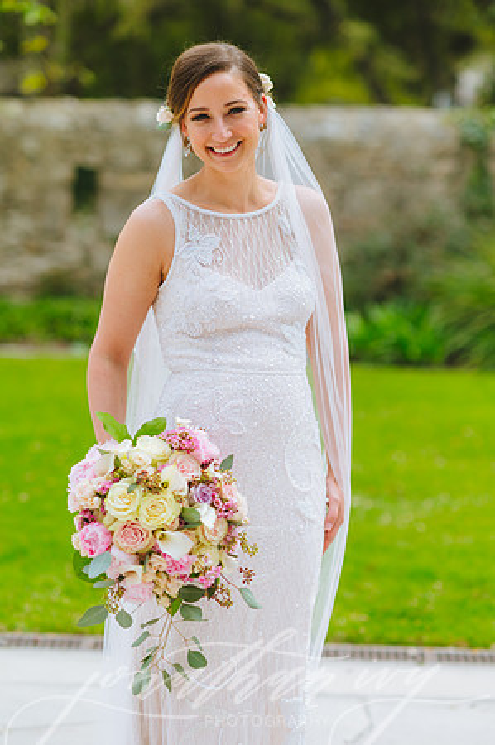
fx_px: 1757
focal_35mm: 85
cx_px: 248
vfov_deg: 23.9
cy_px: 372
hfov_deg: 16.0
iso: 200
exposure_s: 1/2500
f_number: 2
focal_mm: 85
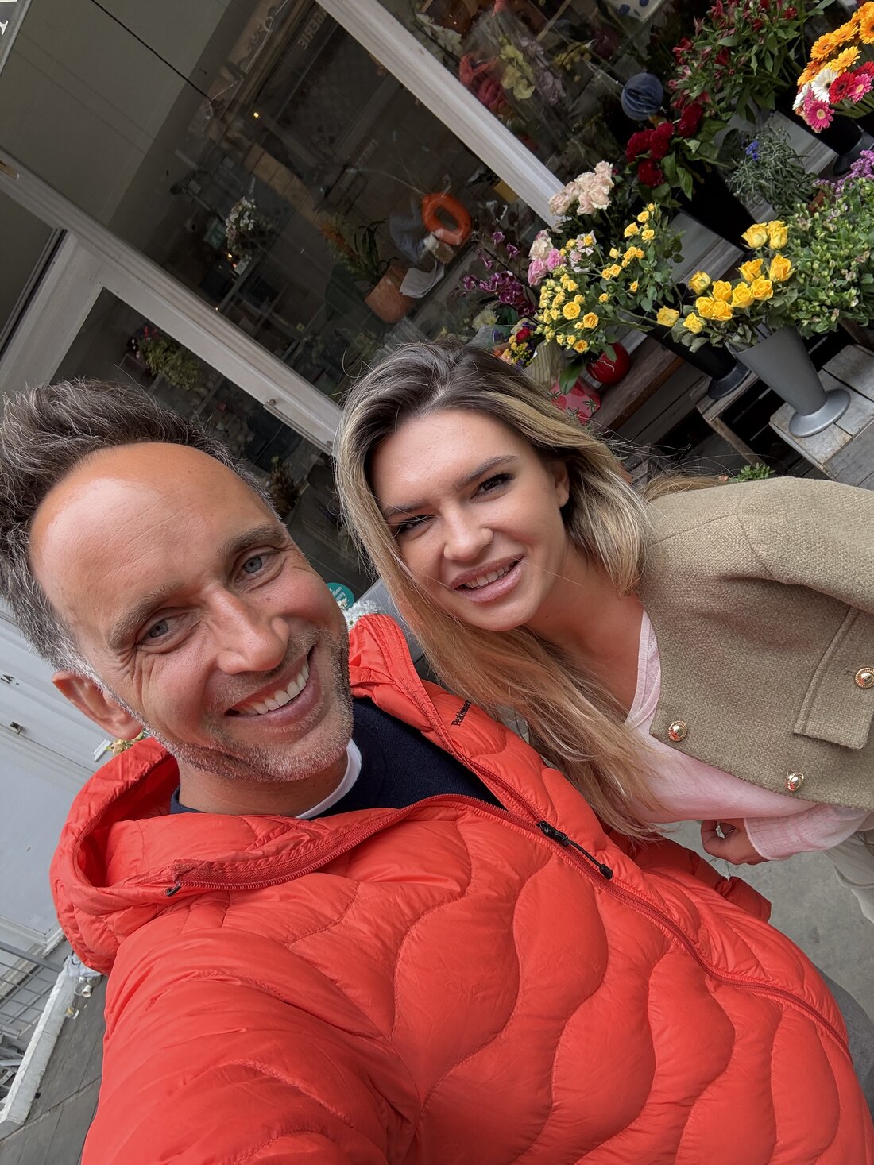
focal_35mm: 23
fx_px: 774
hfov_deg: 58.9
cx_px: 437
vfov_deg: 73.9
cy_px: 582
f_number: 1.9
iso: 25
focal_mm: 2.69
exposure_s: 1/248
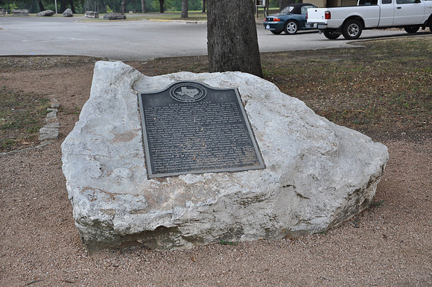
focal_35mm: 60
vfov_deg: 22.6
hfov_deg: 33.4
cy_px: 144
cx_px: 216
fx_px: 719
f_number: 4.5
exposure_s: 1/60
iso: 450
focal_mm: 40
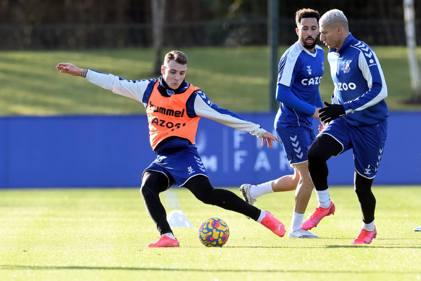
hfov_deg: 5.2
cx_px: 210
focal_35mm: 400
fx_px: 4678
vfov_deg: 3.4
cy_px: 140
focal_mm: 400
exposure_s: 1/3200
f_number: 4
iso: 1000
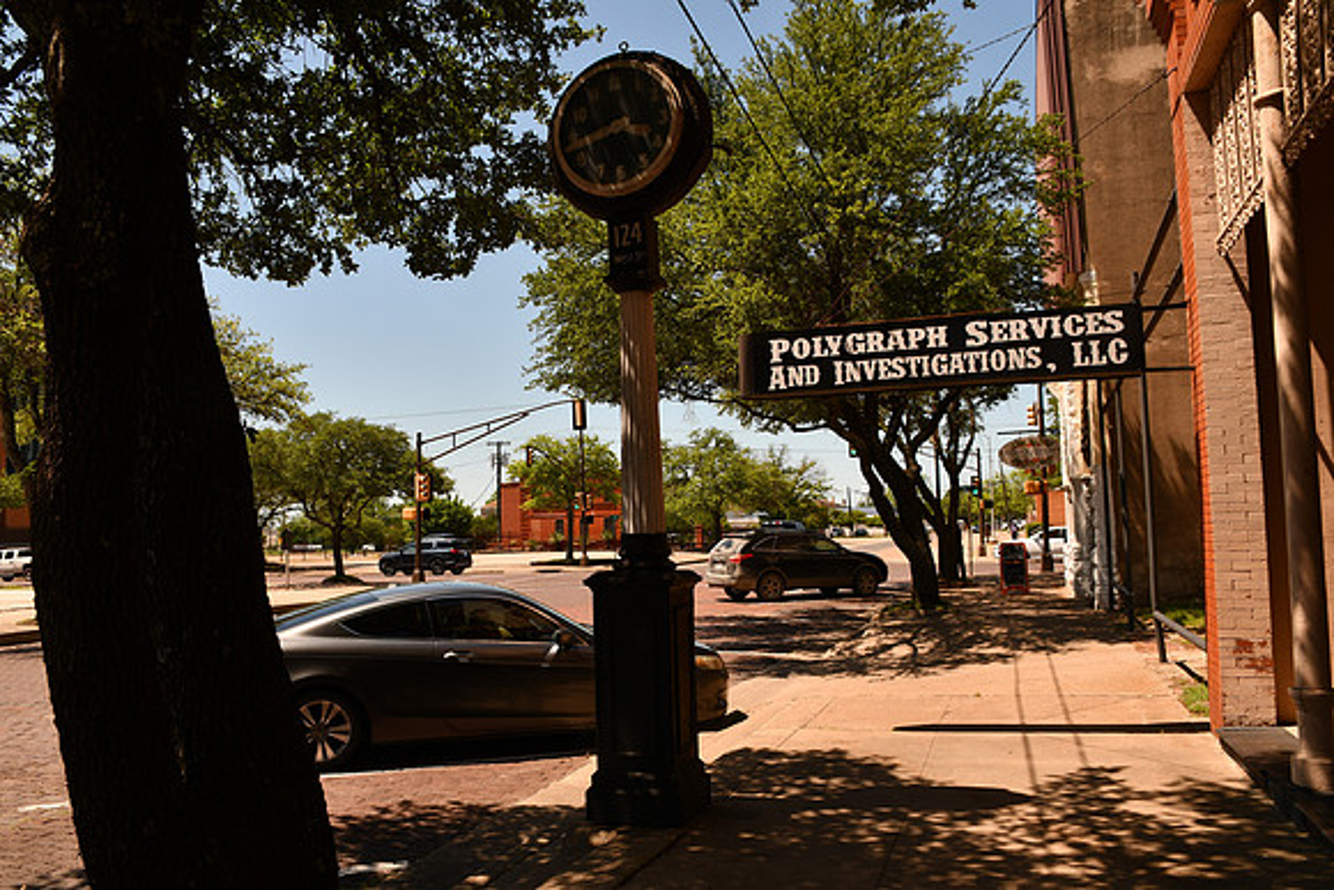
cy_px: 445
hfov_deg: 67.4
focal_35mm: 27
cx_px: 667
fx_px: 1001
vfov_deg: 48.0
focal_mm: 18
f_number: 10
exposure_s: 1/125
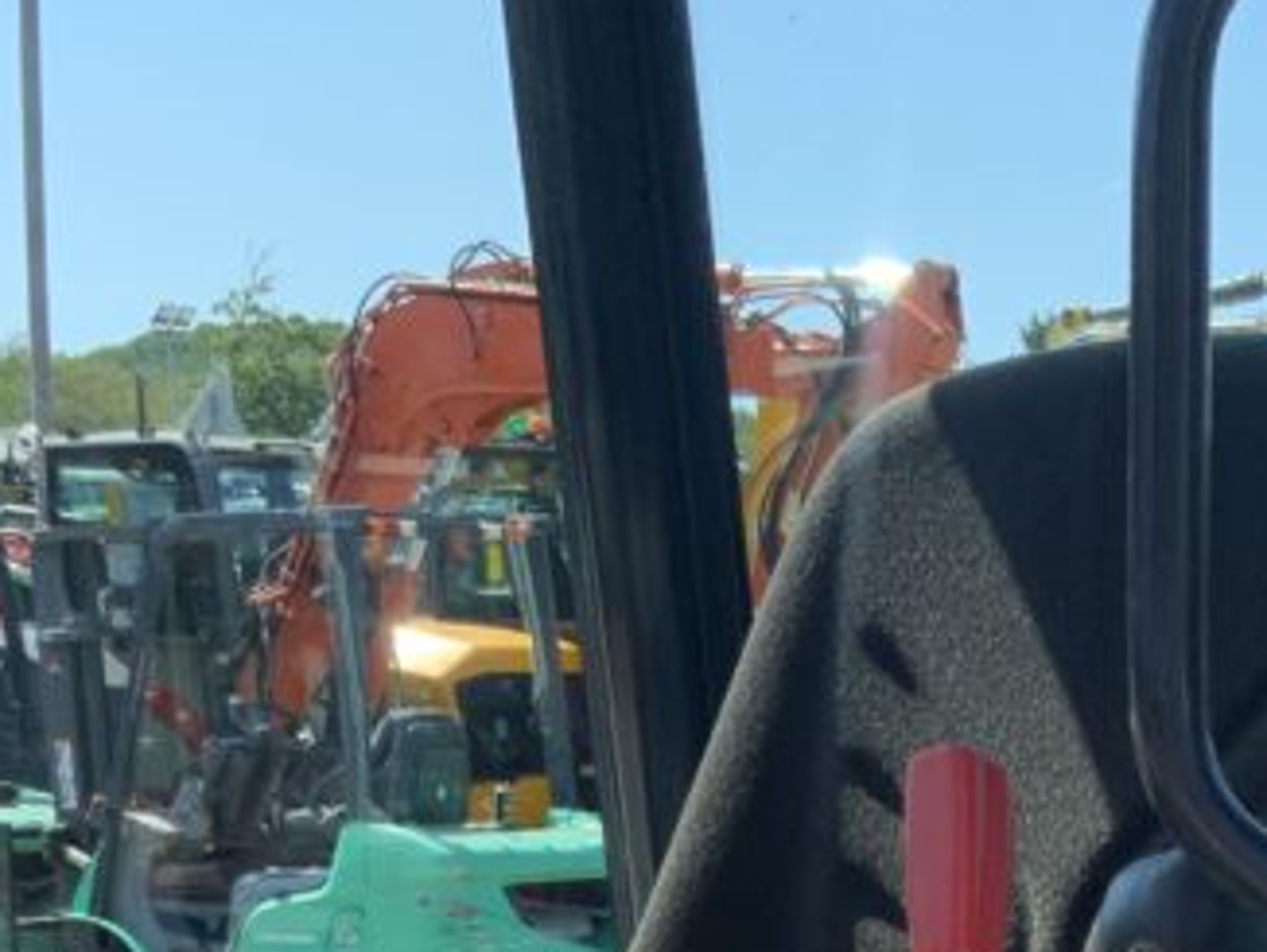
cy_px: 1352
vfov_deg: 15.2
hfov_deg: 21.1
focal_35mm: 91
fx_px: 3333
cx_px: 1100
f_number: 1.8
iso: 16
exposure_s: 1/709
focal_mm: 3
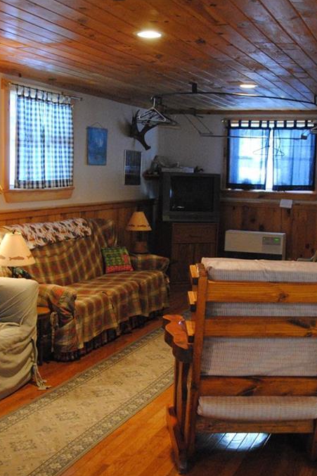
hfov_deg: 27.0
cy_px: 239
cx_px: 169
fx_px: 660
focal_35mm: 50
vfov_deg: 39.6
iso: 1600
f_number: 3.8
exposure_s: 1/30
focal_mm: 22
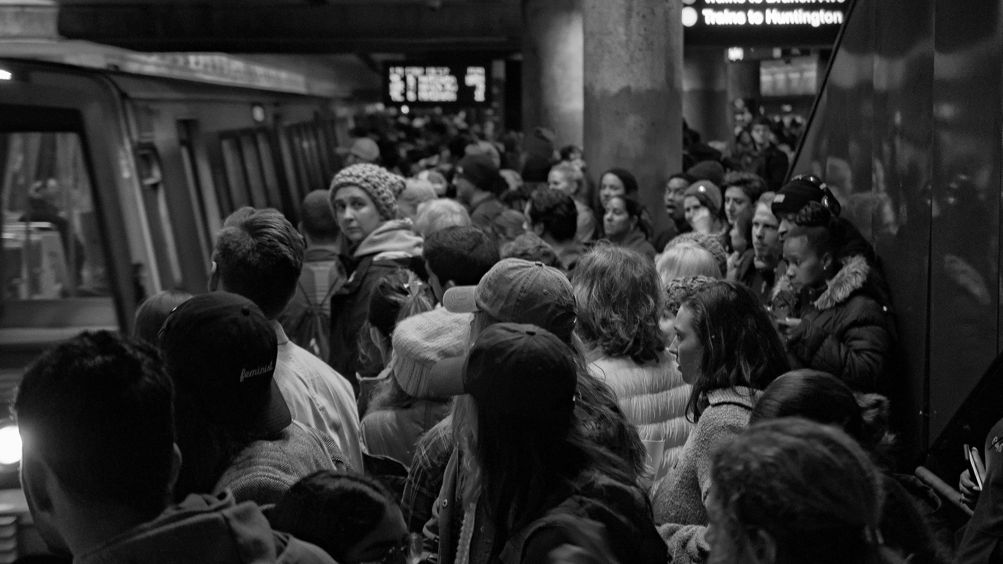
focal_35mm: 63
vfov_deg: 19.1
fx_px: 1675
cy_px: 291
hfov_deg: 33.3
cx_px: 501
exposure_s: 1/50
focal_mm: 40
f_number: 3.5
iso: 800
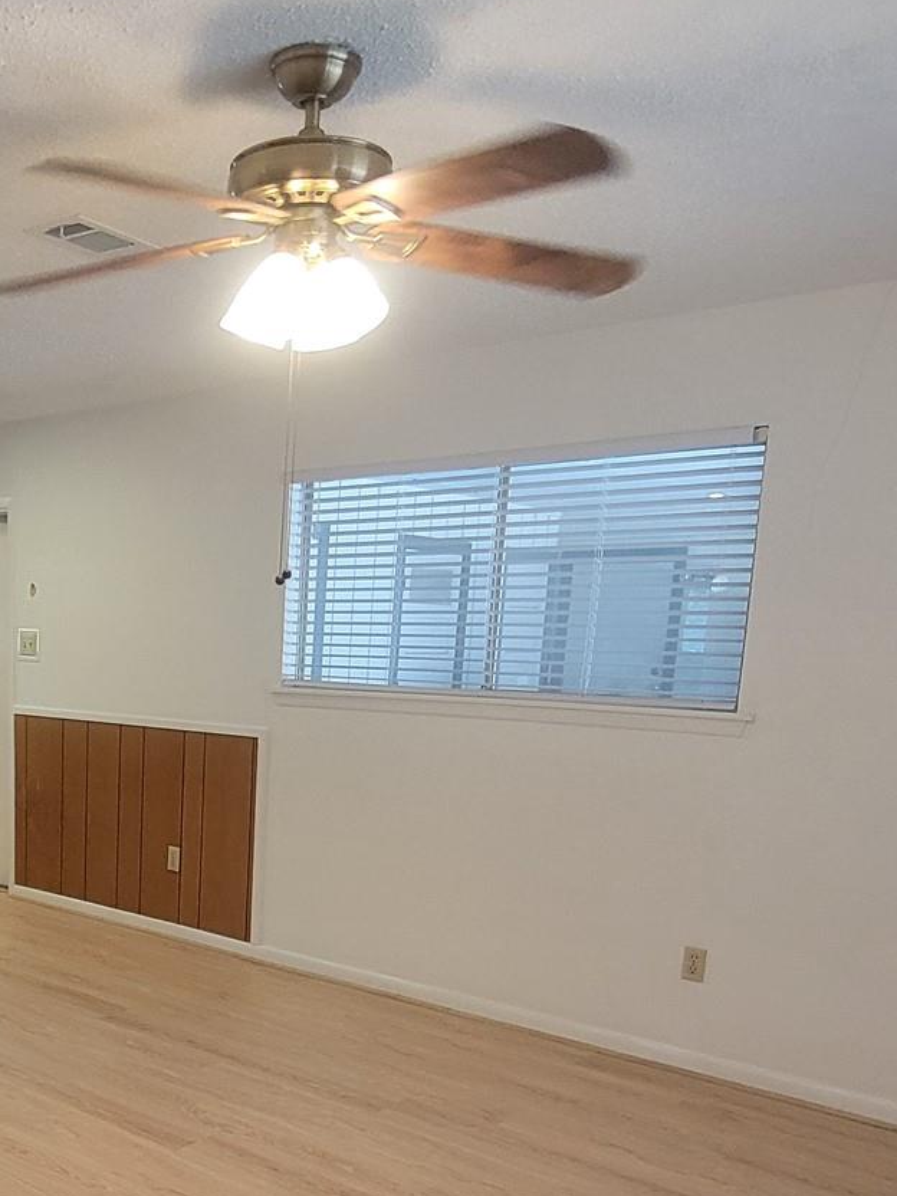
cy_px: 835
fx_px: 1106
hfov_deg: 41.0
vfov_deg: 55.1
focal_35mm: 32
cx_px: 104
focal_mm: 2.2
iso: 320
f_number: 2.2
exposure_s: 1/60
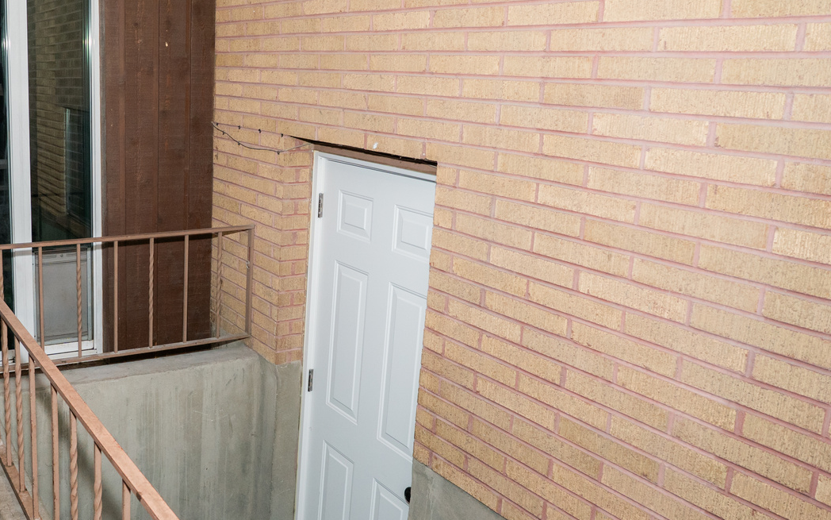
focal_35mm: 34
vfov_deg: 37.2
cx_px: 145
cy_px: 219
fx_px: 770
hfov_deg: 52.4
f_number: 4.5
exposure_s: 1/250
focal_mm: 17
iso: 800
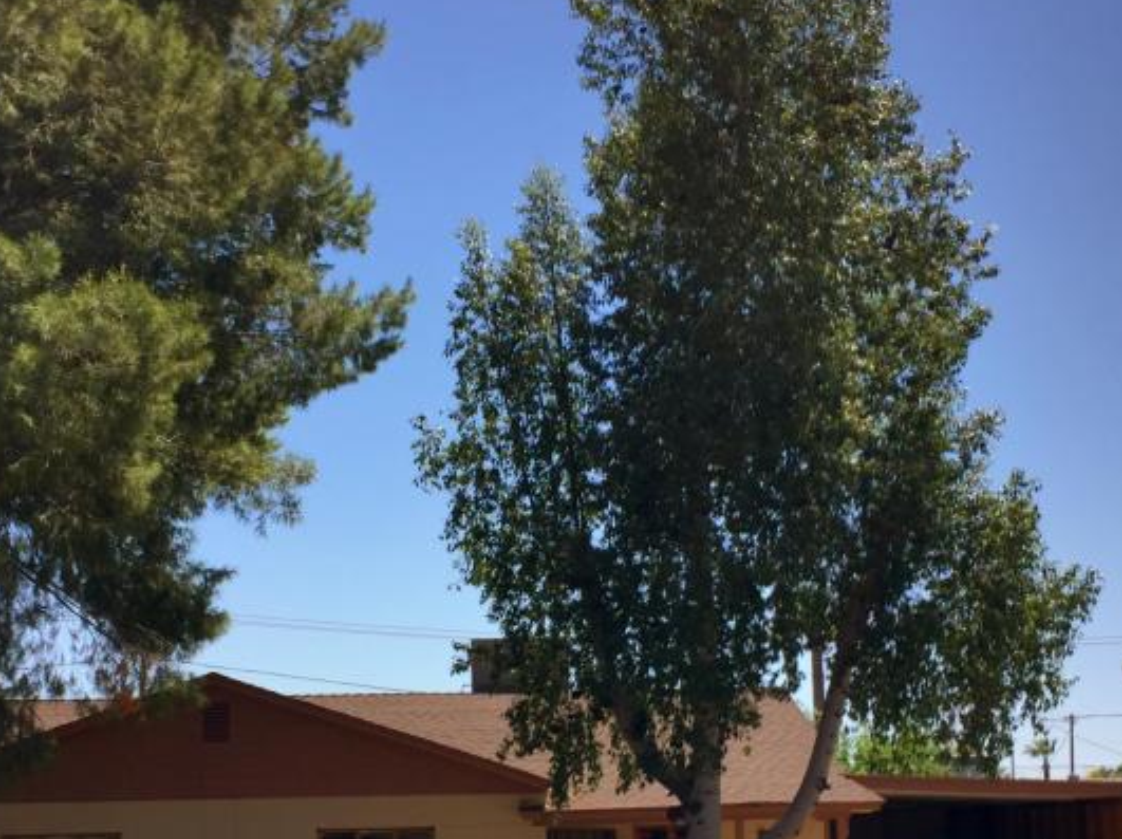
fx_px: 1813
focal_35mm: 56
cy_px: 618
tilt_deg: +7.8
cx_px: 512
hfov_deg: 34.4
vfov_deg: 25.8
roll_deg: +0.2
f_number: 2.2
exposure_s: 1/6623
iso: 32
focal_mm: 4.15
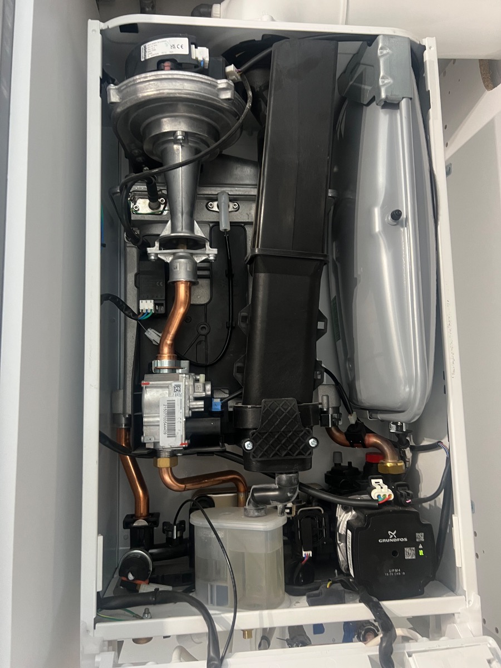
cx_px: 250
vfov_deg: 67.3
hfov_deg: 53.1
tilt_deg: +6.9
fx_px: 502
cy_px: 334
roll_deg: +1.1
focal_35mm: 26
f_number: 1.5
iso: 320
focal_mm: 5.7
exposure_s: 1/50
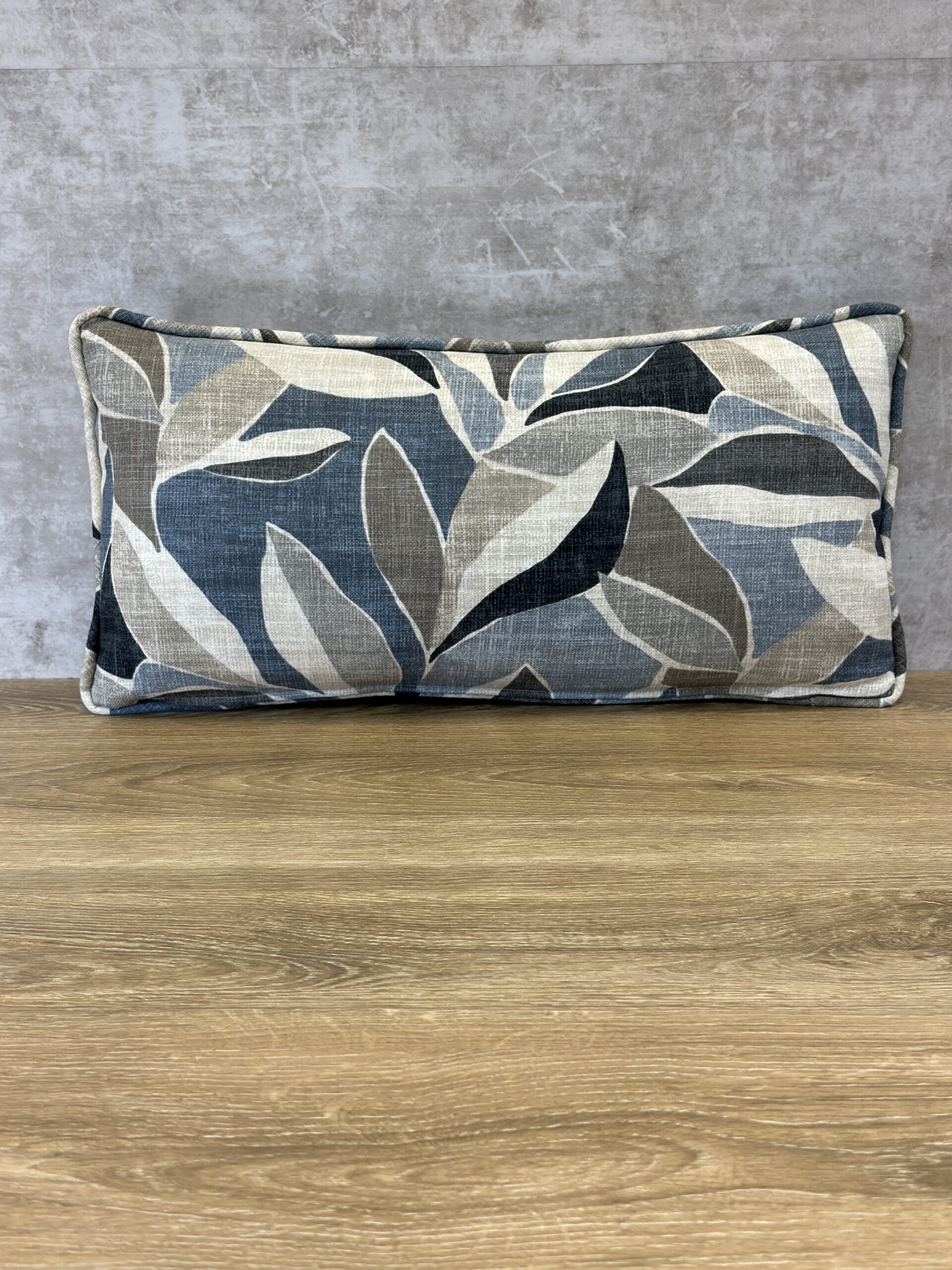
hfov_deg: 30.3
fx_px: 1760
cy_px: 635
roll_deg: +0.9
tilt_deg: -14.1
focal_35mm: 48
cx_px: 476
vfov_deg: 39.7
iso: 80
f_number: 1.78
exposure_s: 1/154
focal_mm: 6.86
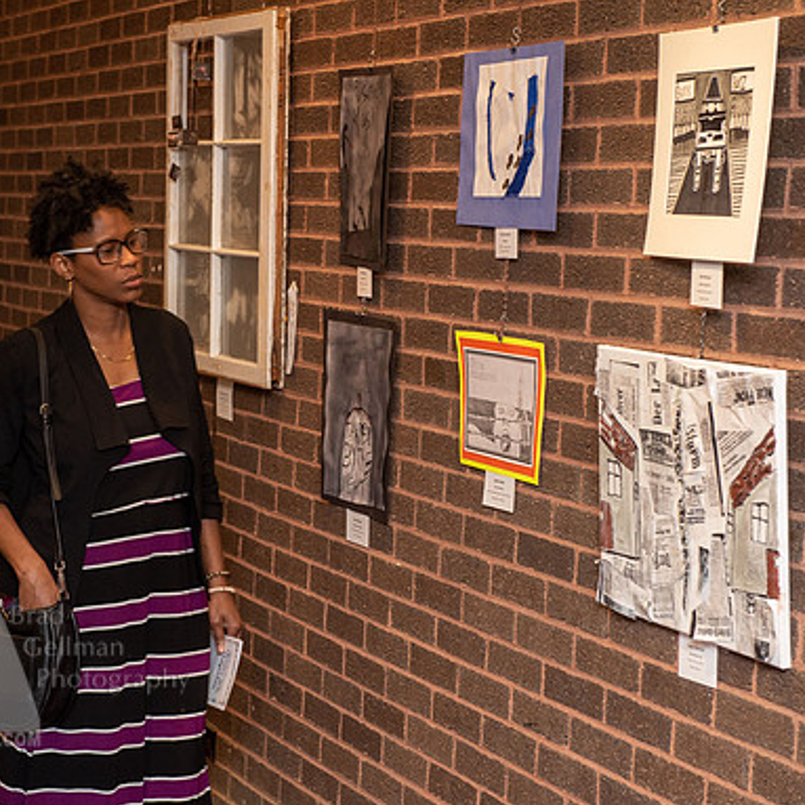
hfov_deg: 19.3
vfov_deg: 19.3
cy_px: 402
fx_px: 2368
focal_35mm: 90
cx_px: 359
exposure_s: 1/100
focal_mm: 70
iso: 1000
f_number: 5
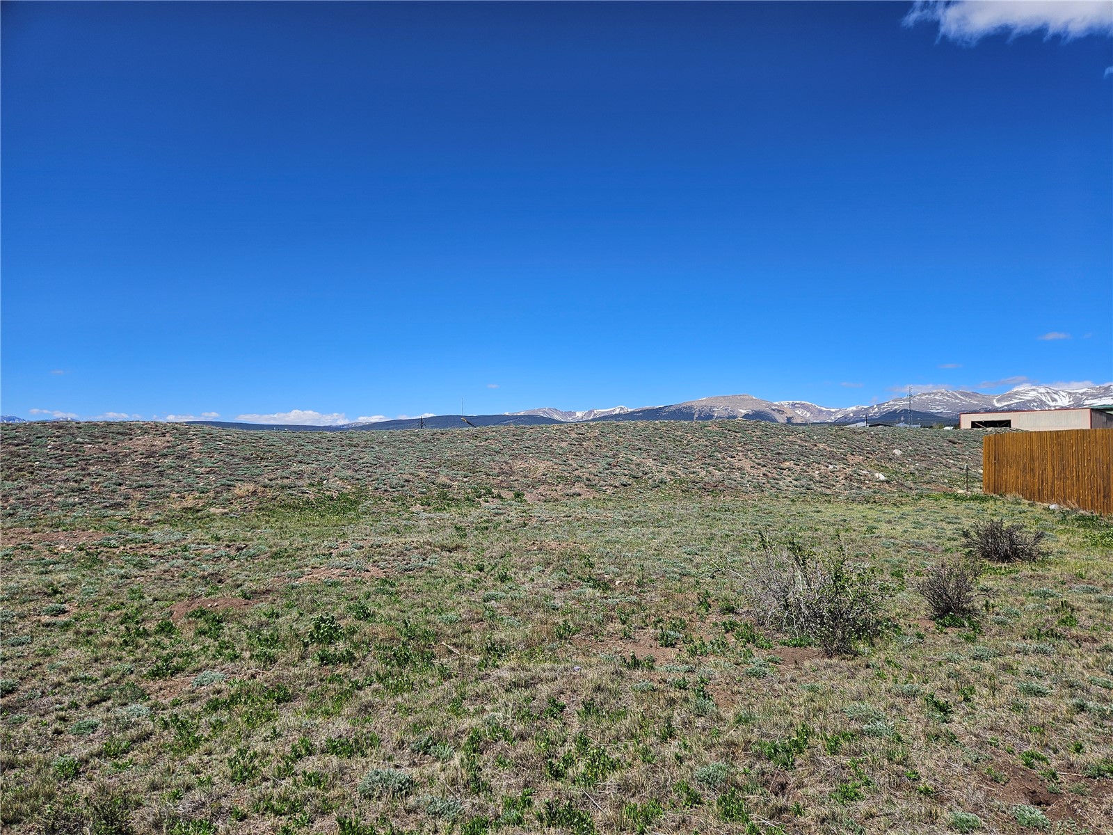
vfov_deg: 58.9
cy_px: 418
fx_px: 740
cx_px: 556
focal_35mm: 23
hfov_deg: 73.9
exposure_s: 1/2391
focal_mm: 5.4
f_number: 1.8
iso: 25
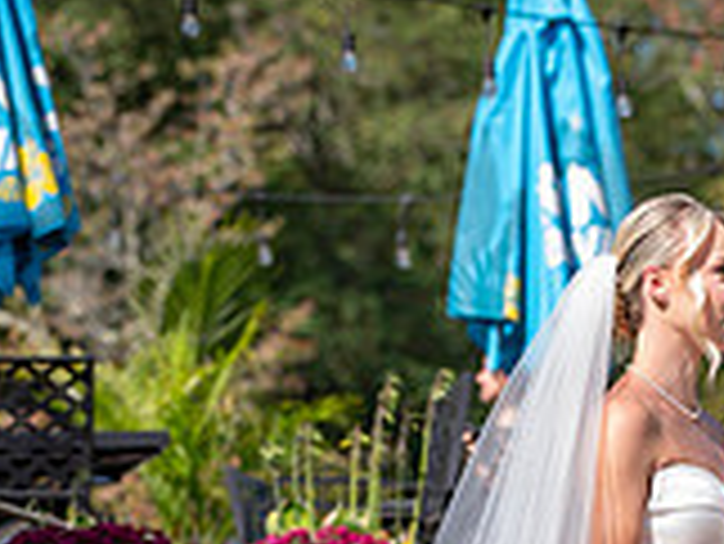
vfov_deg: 4.0
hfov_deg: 5.3
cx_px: 616
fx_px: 7765
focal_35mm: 371
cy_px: 625
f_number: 4
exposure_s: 1/400
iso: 50
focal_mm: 102
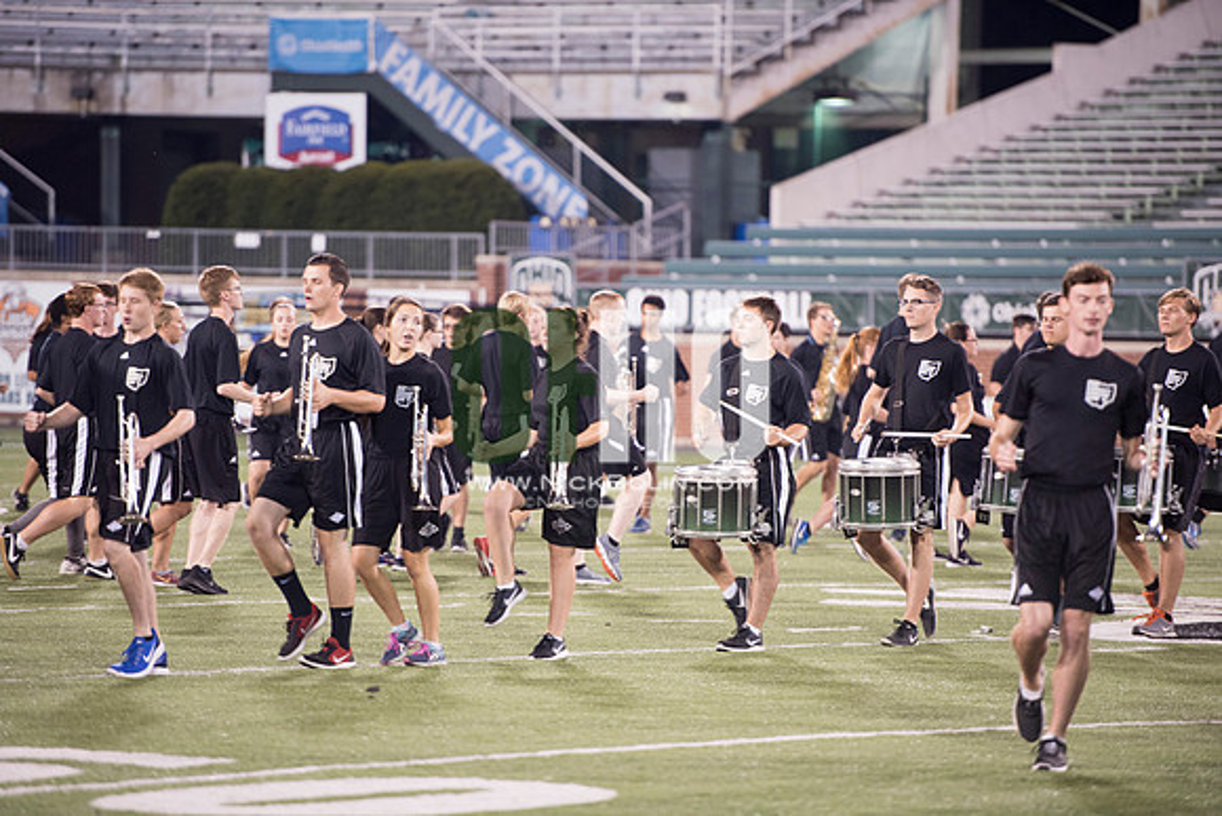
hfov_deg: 10.3
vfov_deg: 6.9
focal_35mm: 200
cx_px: 611
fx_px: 6790
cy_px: 408
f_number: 2.8
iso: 1000
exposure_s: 1/320
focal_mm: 200
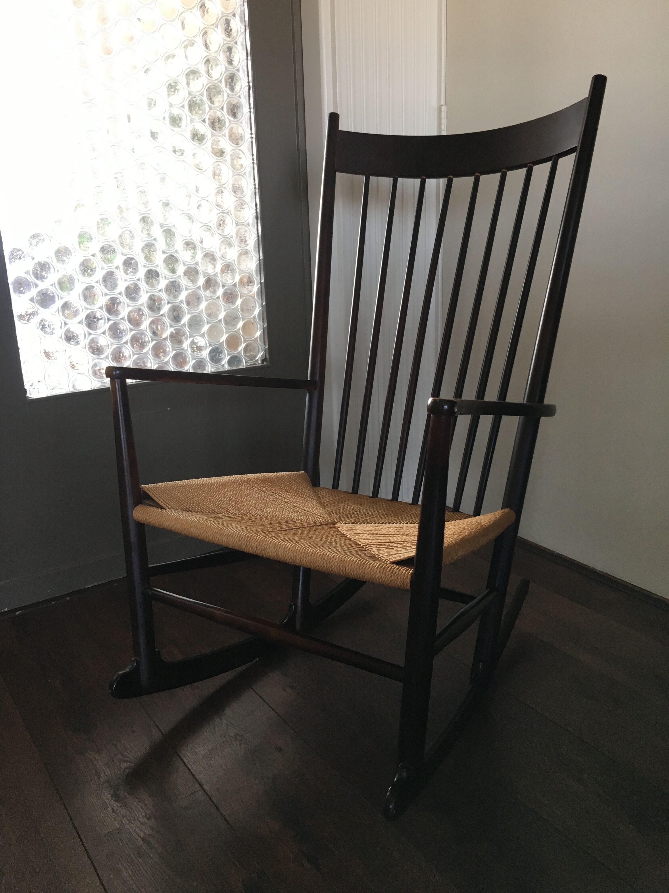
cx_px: 334
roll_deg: +1.1
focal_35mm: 29
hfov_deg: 48.2
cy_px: 446
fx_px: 747
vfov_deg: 61.7
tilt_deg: -15.2
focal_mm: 4.15
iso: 32
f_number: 2.2
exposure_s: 1/33
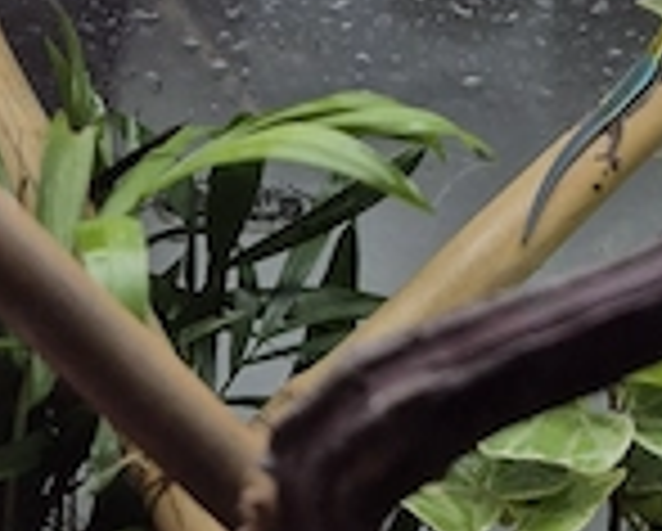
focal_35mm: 61
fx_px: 1197
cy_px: 18
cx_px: 482
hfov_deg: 30.5
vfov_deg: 24.1
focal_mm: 5.4
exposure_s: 1/588
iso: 25
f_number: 1.8
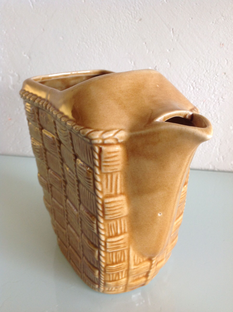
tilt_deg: -23.9
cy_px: 156
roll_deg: +3.3
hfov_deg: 40.6
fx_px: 315
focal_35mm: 35
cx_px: 116
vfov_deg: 52.7
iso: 100
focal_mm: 4.28
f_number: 2.4
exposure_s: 1/15
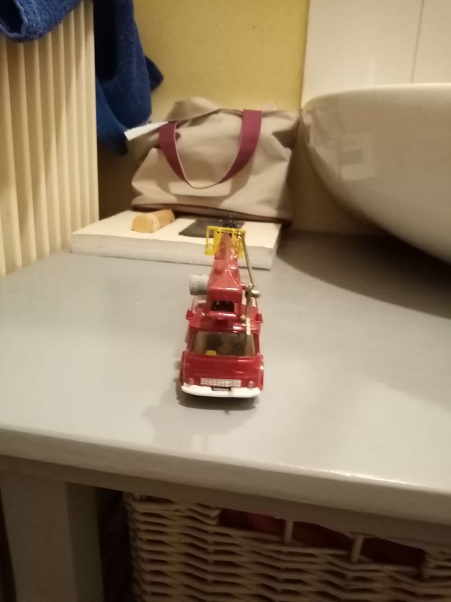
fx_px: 452
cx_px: 226
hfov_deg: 53.1
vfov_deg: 67.3
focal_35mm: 26
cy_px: 301
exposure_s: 1/20
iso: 1188
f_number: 1.8
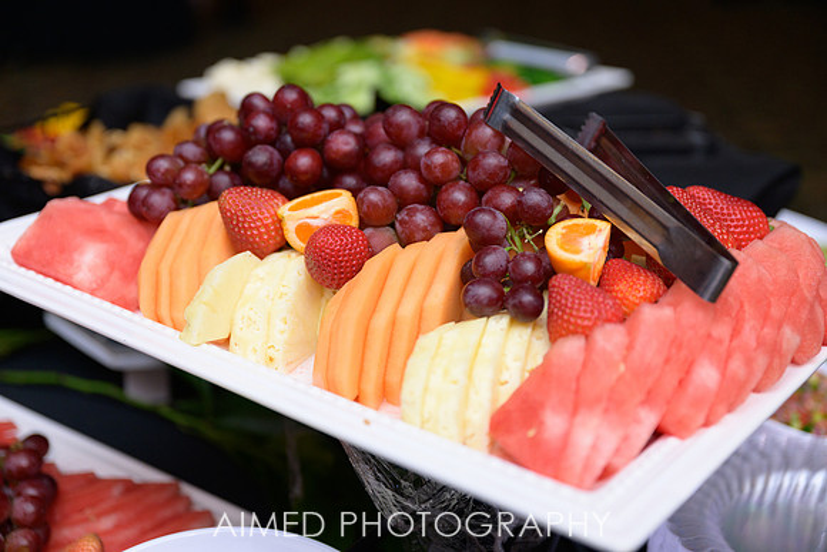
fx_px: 1126
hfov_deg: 40.3
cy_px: 276
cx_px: 414
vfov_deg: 27.5
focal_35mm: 49
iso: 640
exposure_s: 1/160
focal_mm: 49
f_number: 2.8
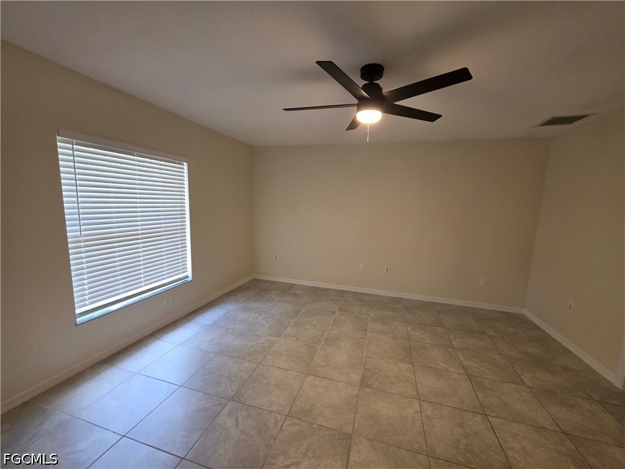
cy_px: 234
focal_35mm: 13
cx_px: 312
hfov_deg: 106.2
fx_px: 235
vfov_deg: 89.9
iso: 250
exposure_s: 1/120
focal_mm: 2.2
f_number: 1.9
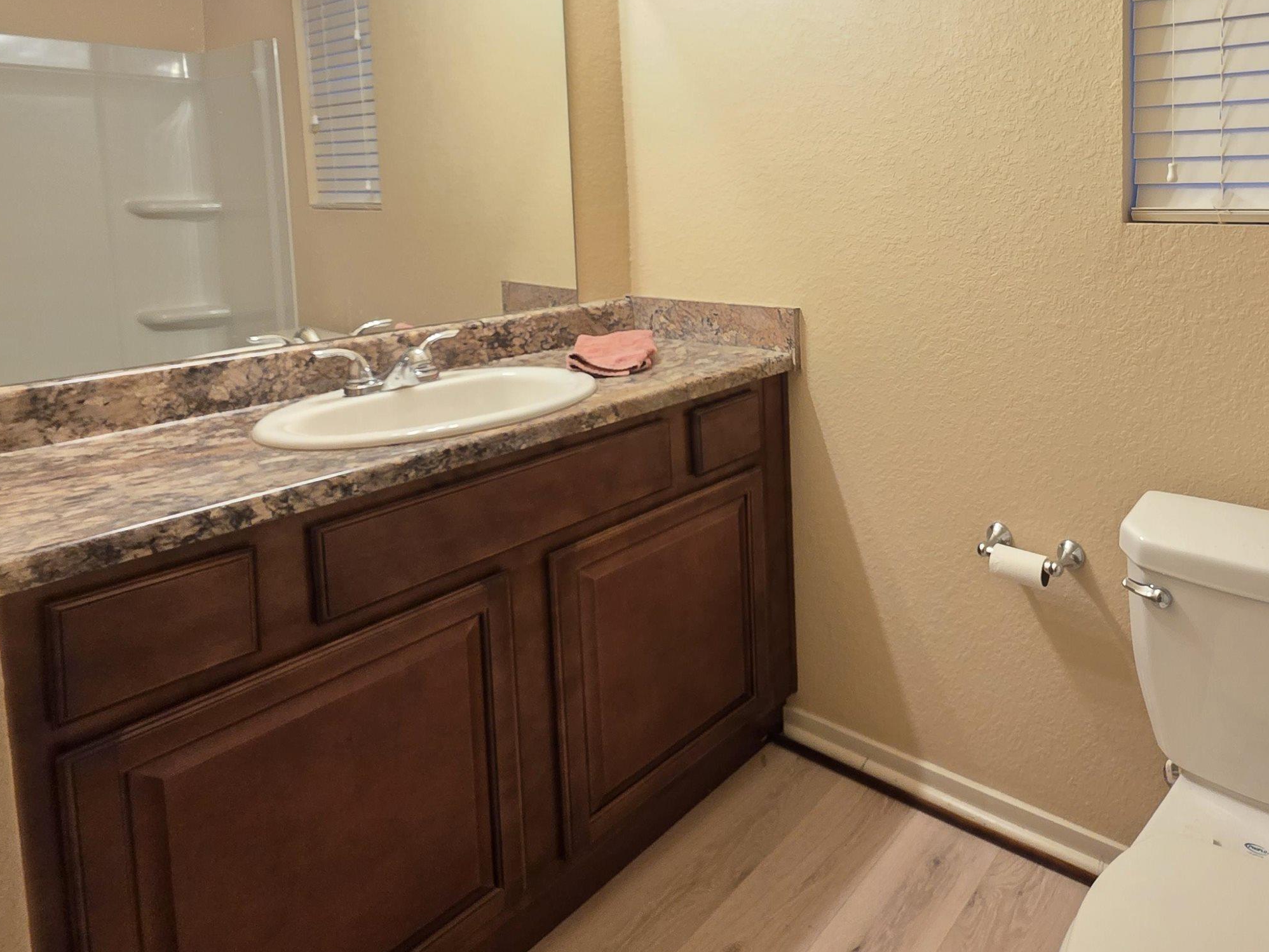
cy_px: 255
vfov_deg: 62.7
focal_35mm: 20
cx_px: 968
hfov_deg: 75.2
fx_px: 733
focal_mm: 2.2
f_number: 1.9
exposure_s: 1/60
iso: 250
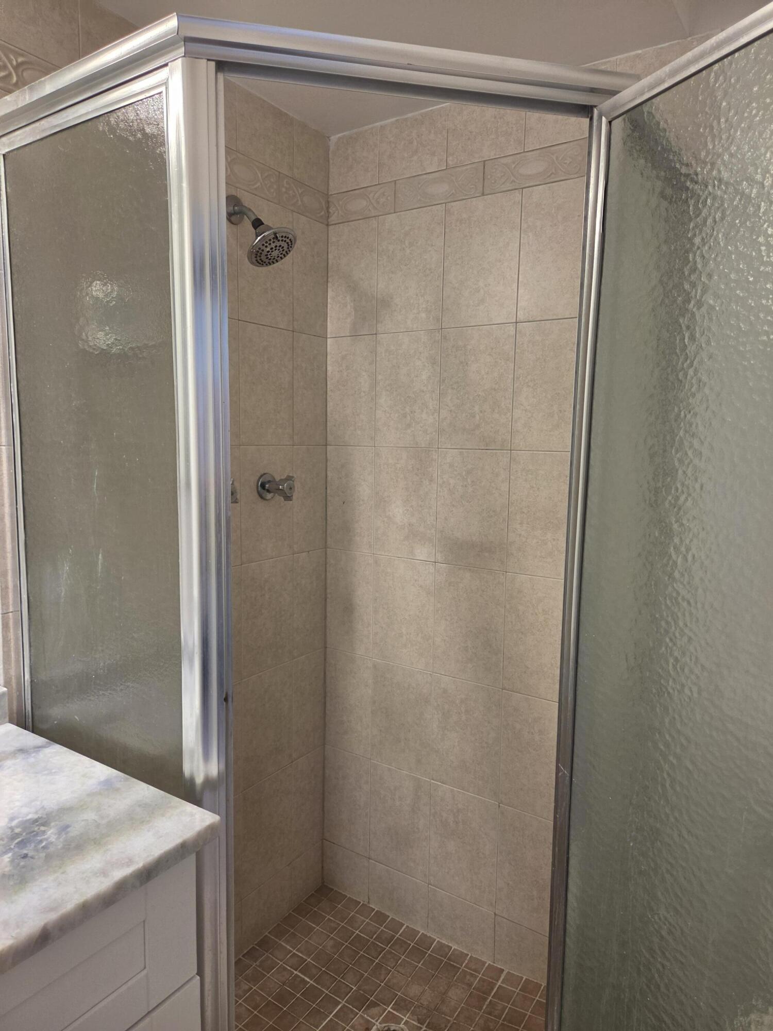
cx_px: 386
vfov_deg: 73.9
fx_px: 685
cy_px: 516
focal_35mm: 23
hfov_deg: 58.9
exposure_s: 1/120
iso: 160
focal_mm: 5.4
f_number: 1.8
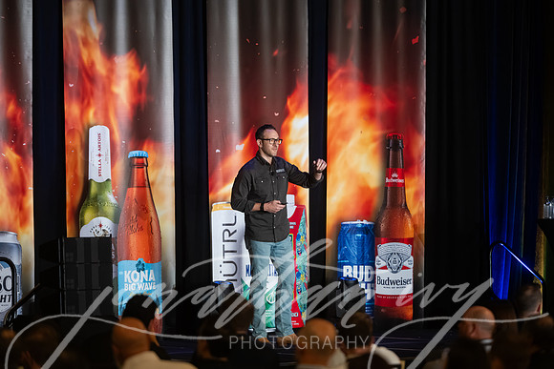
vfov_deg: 6.7
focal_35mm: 204
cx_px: 277
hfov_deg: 10.1
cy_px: 184
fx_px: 3147
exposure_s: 1/200
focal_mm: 200
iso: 2500
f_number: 2.8
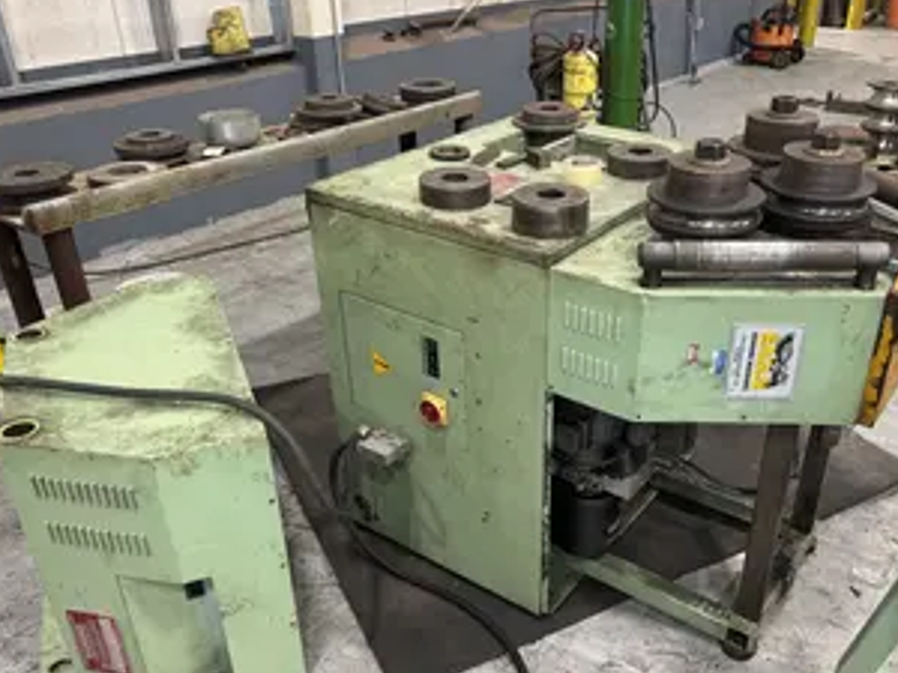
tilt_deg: -30.1
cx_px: 530
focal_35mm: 32
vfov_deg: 44.1
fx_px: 830
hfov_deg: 56.5
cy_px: 383
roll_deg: -0.2
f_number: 1.78
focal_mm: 6.76
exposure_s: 1/60
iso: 200
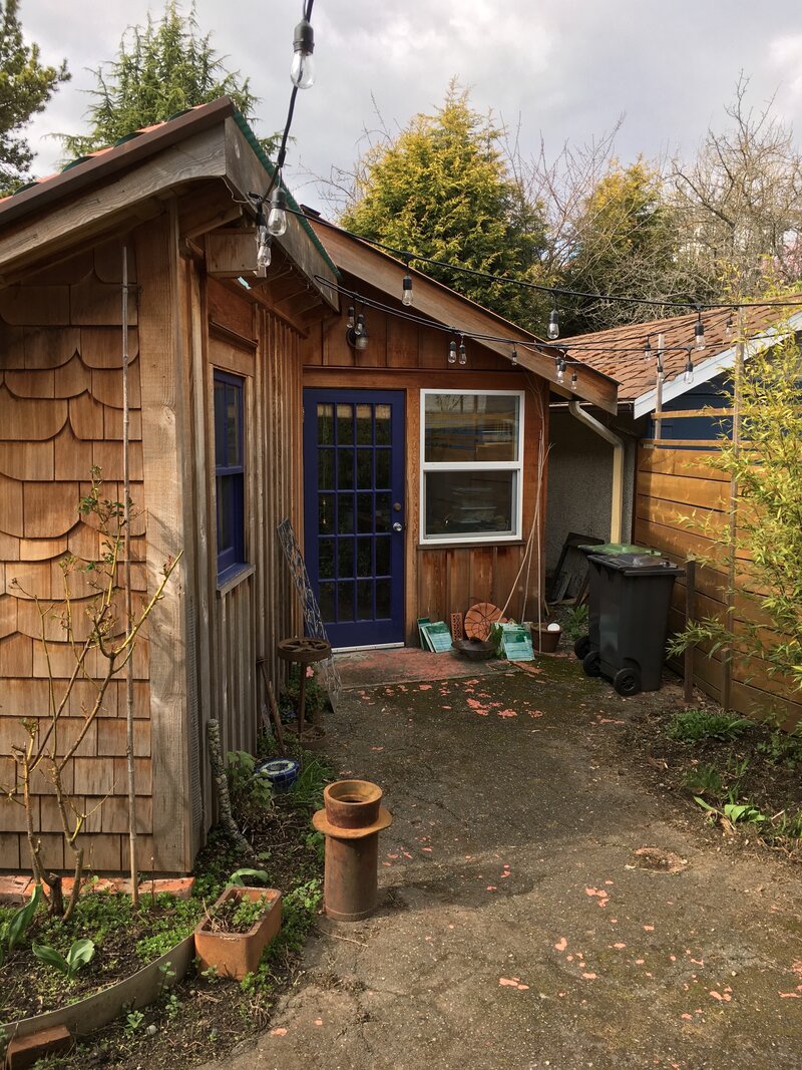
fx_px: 896
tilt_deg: -6.4
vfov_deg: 61.7
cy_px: 535
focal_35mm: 29
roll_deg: -0.8
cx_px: 401
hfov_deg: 48.2
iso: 25
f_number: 2.2
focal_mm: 4.15
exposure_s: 1/403
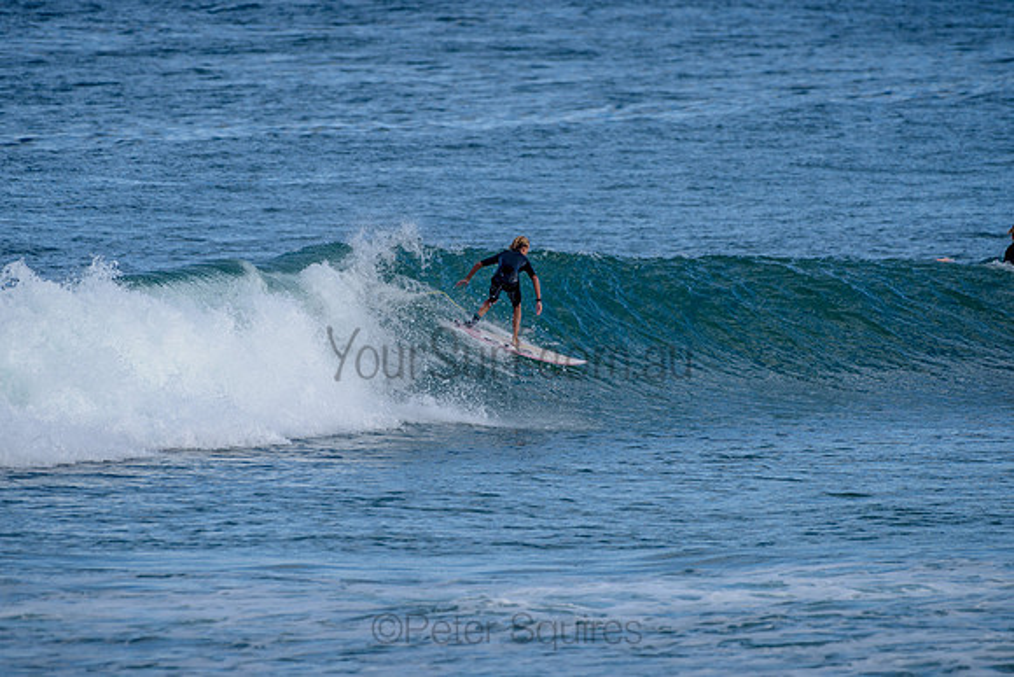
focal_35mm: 612
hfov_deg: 3.4
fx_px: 17243
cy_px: 338
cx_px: 507
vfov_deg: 2.2
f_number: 5.6
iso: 180
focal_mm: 500
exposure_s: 1/1250
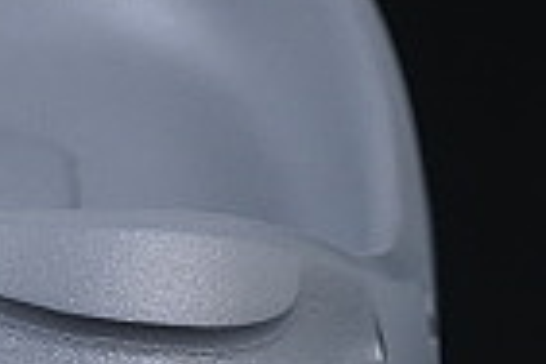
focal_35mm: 573
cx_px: 469
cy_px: 1154
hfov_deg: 3.6
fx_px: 8690
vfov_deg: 2.4
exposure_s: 1/80
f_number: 7.1
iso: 160
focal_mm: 50
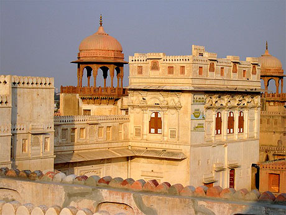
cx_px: 143
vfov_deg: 17.0
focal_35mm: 87
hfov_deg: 22.5
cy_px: 108
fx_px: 719
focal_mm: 18.4
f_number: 4.4
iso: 100
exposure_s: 1/595
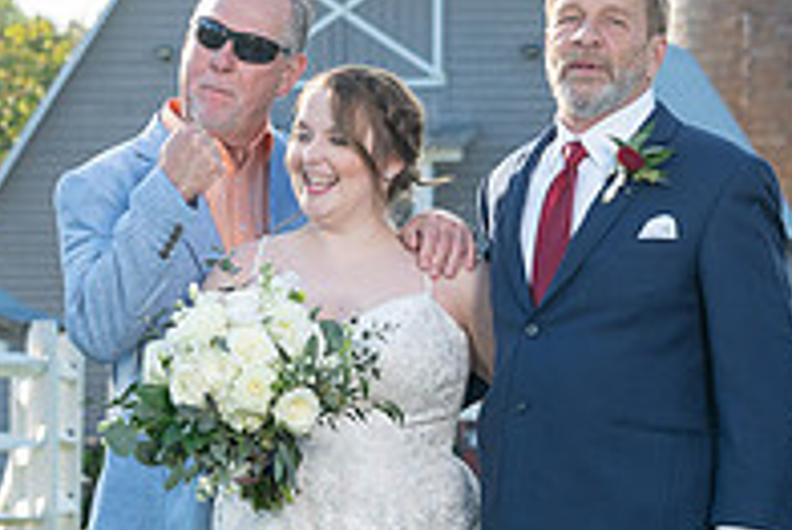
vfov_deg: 5.6
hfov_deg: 8.4
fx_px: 5394
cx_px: 459
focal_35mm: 245
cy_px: 467
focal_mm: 72
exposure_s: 1/200
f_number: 5.6
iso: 200
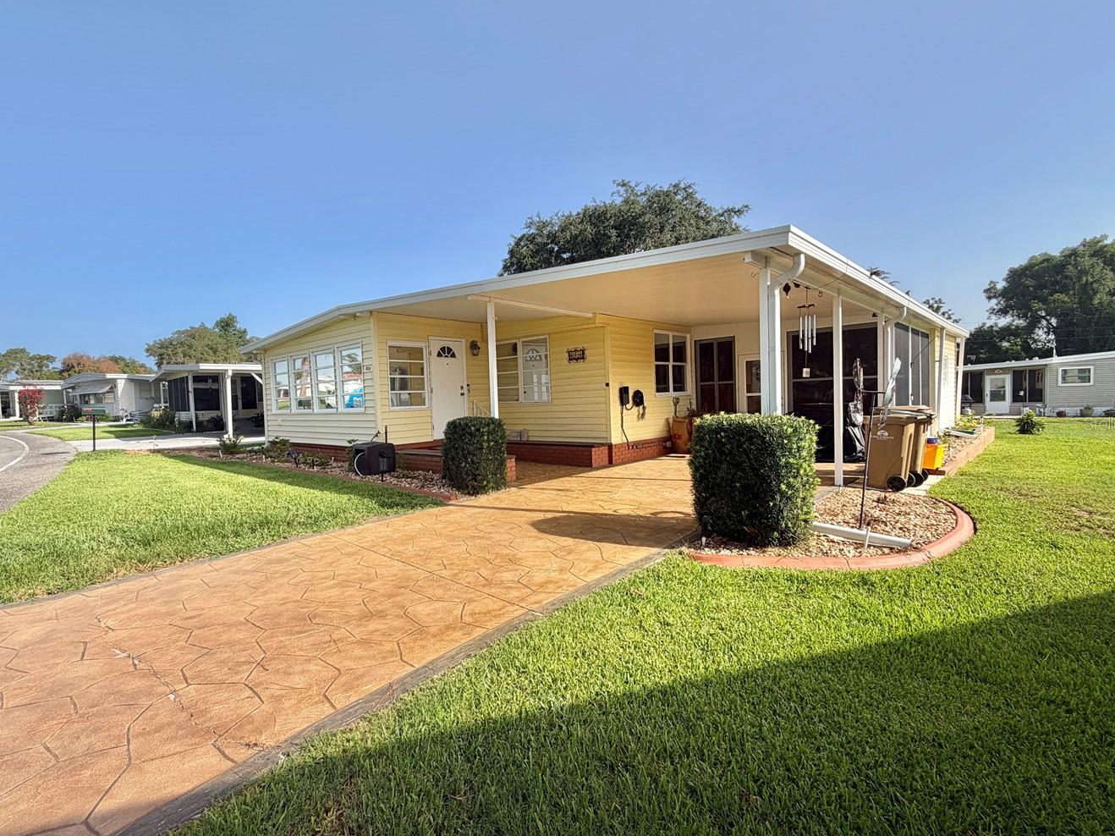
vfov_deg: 74.7
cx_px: 487
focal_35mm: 17
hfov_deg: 90.6
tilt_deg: -1.8
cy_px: 423
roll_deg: +2.5
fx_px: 547
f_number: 2.2
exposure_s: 1/770
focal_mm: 2.22
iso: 32
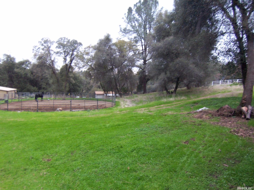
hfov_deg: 73.9
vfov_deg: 58.9
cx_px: 127
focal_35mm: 23
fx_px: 169
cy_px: 95
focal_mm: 3.8
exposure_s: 1/8
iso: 160
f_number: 2.8
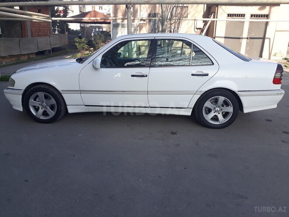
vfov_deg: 51.4
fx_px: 225
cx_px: 144
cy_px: 108
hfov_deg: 65.3
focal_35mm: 27
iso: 40
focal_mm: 3.6
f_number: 1.9
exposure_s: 1/424
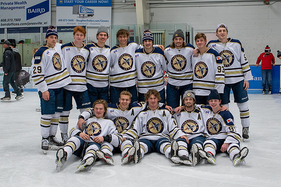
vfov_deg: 21.6
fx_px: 492
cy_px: 77
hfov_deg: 31.9
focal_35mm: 63
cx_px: 135
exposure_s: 1/250
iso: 320
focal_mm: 29
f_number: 4
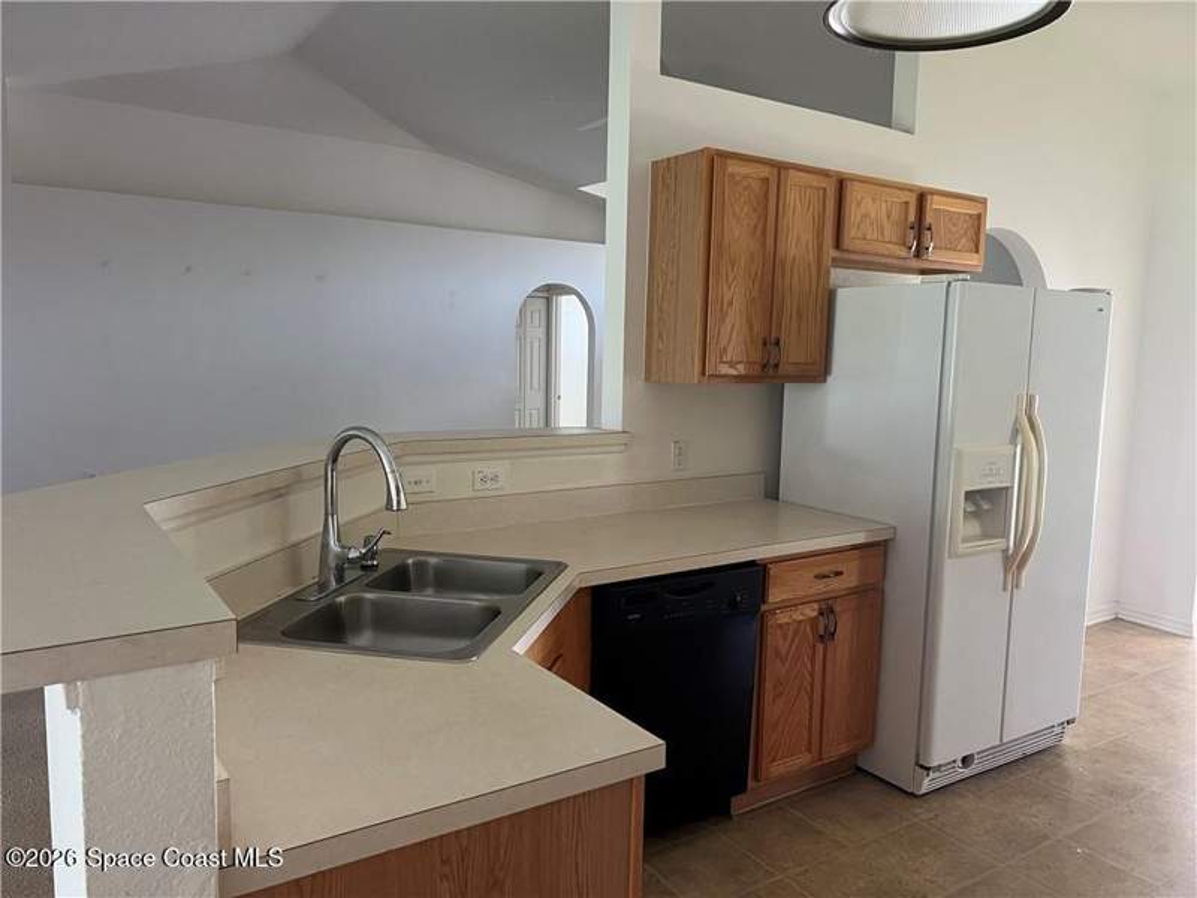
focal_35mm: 26
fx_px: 899
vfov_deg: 53.1
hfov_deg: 67.3
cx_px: 598
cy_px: 449
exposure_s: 1/60
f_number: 1.5
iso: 200
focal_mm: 5.7
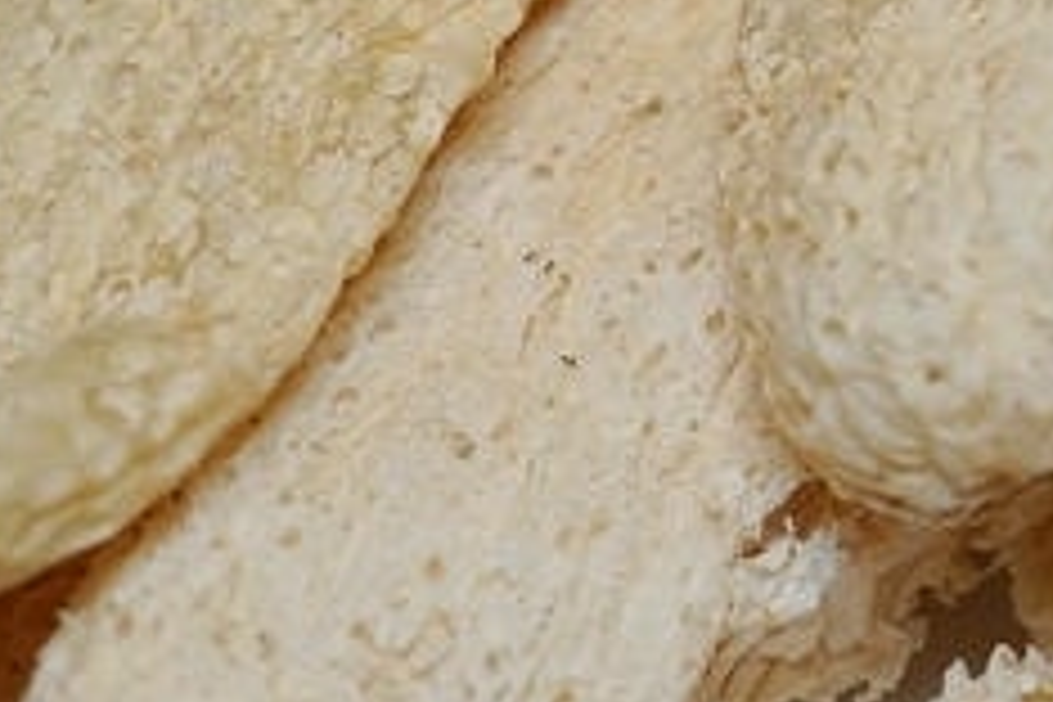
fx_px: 6288
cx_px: 1634
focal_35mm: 215
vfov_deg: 6.4
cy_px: -81
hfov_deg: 9.3
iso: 100
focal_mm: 42
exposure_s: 1/80
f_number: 4.5
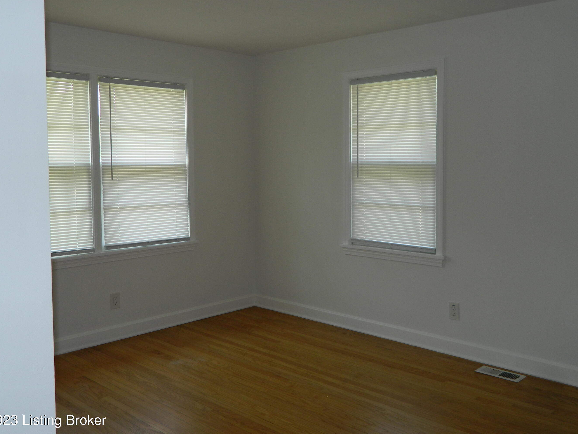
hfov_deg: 52.6
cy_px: 198
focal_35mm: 35
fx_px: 584
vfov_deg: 40.7
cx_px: 303
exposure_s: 1/80
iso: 80
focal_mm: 5.6
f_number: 3.2
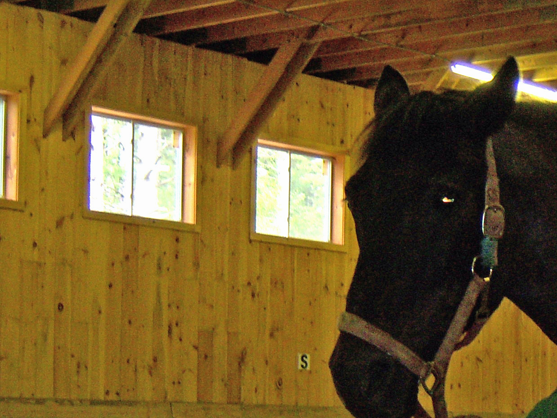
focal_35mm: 106
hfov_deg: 17.3
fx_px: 1705
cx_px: 755
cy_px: 459
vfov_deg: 13.7
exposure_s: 1/60
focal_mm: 7.5
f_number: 2.8
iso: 80
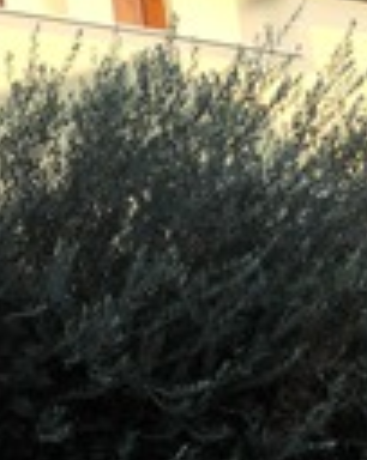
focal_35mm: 103
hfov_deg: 13.9
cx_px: -192
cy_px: 446
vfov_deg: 18.2
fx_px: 1402
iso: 80
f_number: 3.2
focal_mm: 4.9
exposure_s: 1/250
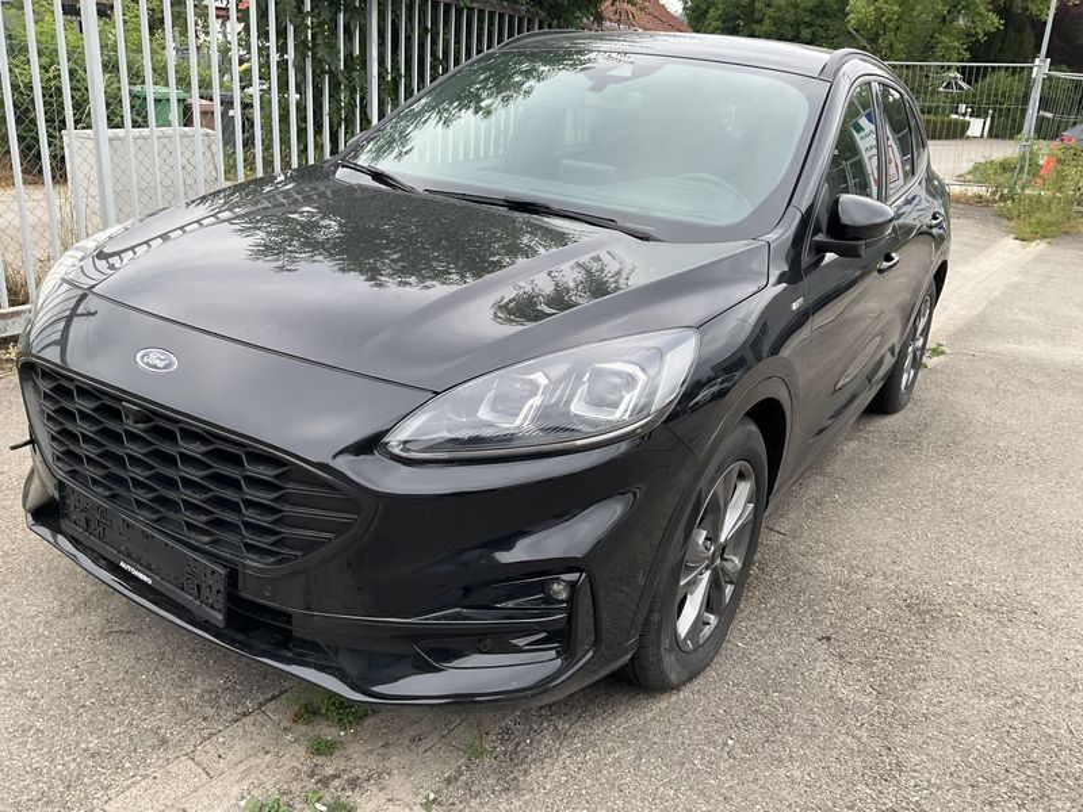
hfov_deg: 61.7
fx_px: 907
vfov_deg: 48.2
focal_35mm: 29
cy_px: 406
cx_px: 542
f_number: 1.8
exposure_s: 1/353
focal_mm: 3
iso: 25
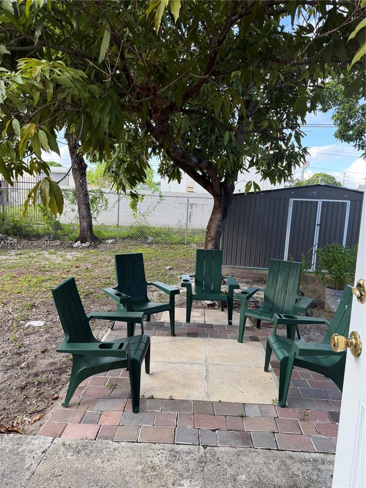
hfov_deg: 56.8
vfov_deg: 71.6
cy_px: 244
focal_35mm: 24
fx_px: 338
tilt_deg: -7.0
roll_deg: -3.2
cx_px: 183
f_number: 1.78
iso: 100
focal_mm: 6.76
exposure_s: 1/438
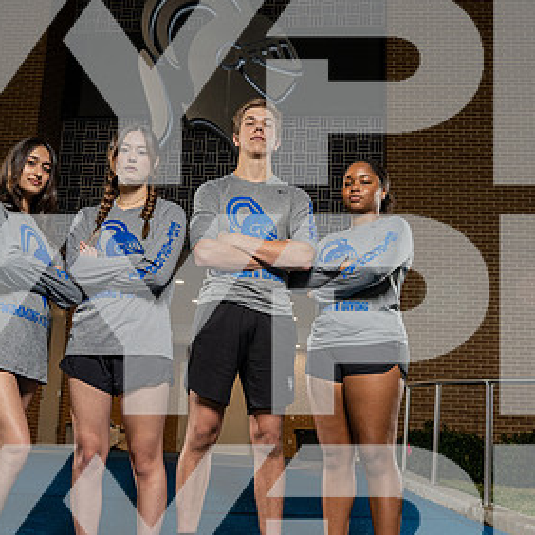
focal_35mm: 42
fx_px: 734
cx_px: 235
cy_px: 316
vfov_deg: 39.9
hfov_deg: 40.0
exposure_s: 1/125
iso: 800
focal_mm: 24
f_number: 5
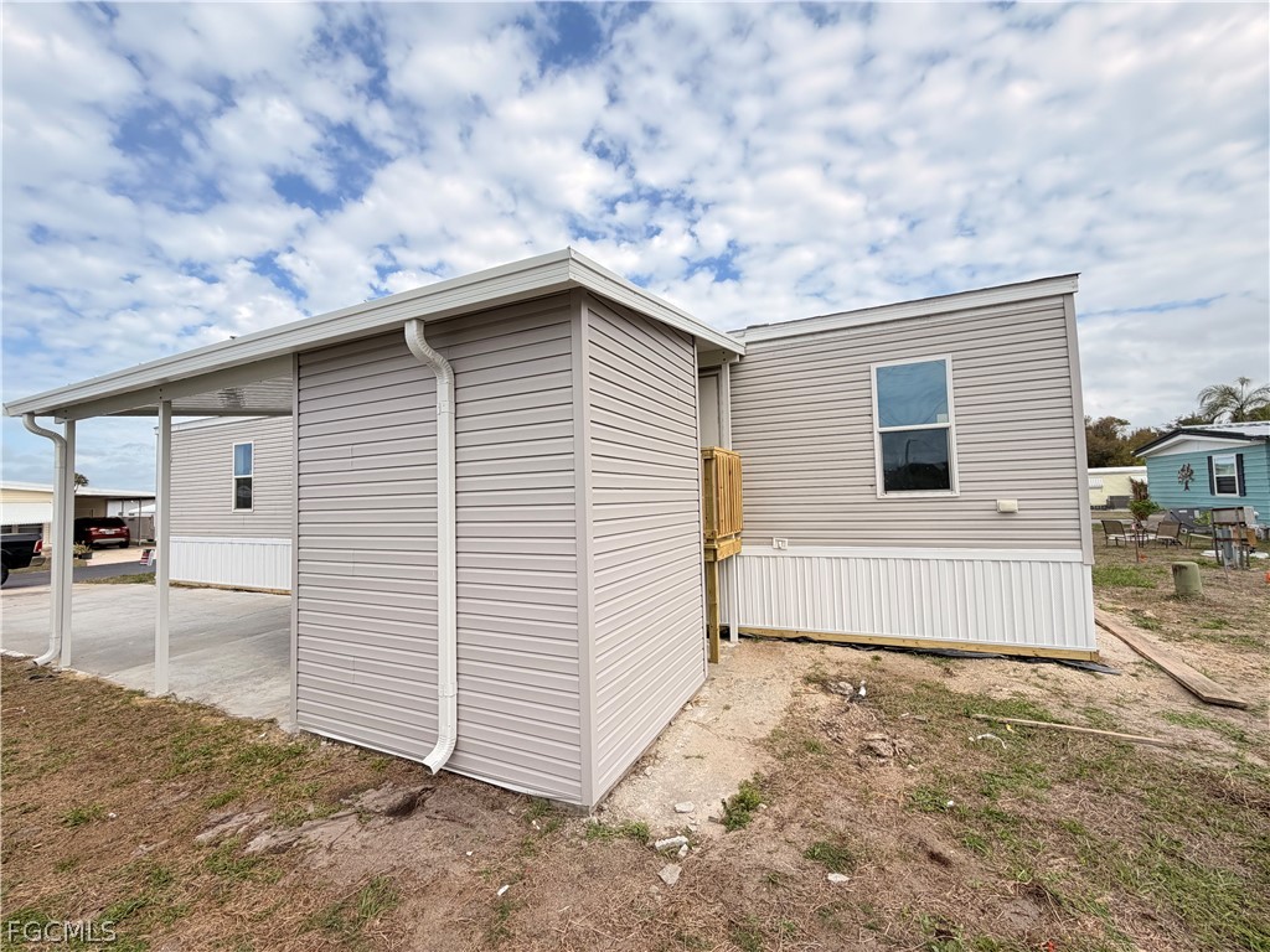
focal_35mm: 14
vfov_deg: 85.7
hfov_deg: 102.1
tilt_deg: +3.1
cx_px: 635
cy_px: 476
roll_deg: +1.0
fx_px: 514
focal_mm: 2.22
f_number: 2.2
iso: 40
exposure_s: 1/734
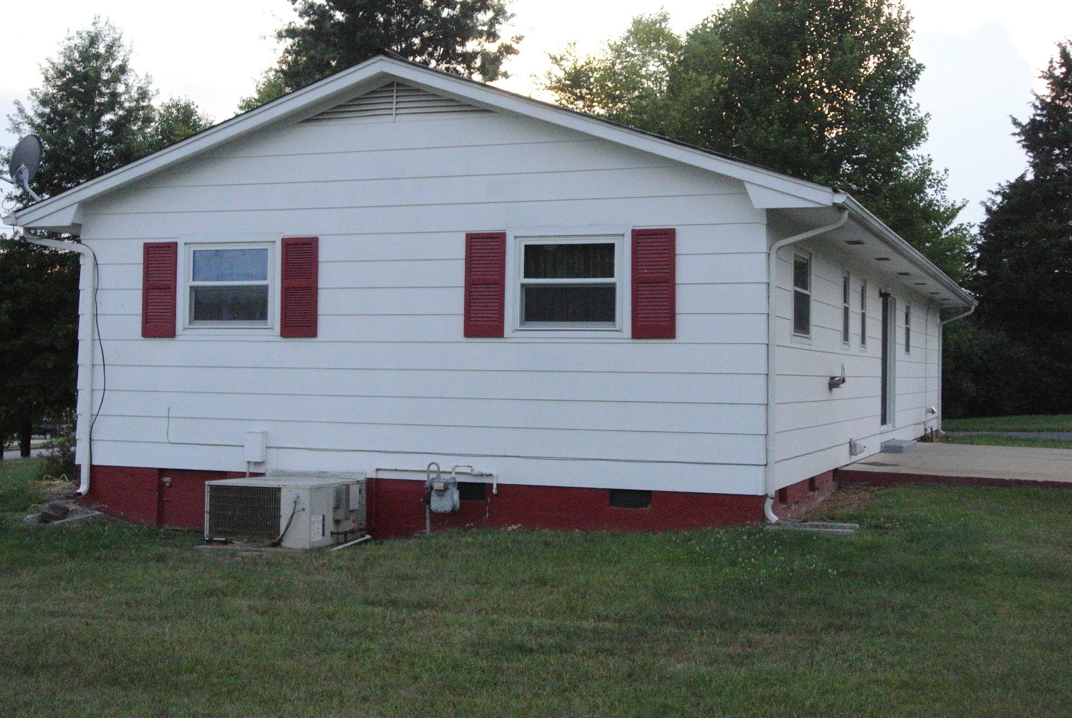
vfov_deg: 28.7
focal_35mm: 47
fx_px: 1401
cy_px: 359
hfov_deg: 41.9
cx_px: 536
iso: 3200
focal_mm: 17.5
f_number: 4.5
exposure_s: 1/320
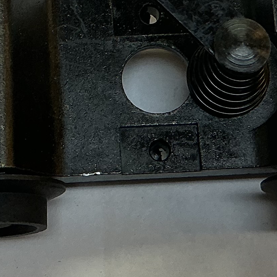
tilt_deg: -71.6
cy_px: -15
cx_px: 105
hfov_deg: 13.9
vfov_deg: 13.7
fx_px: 1132
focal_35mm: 125
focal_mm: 3
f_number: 1.8
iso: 32
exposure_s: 1/120
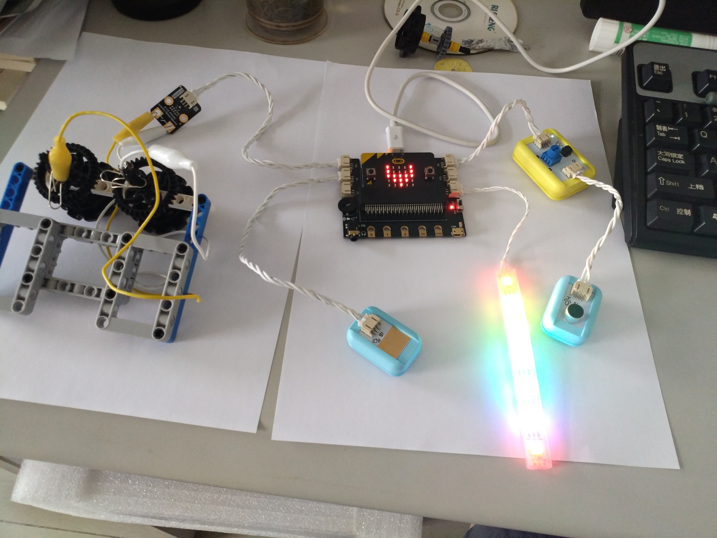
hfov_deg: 65.3
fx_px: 559
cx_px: 358
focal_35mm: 27
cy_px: 269
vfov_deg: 51.4
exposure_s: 1/33
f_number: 2.2
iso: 400
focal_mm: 4.73
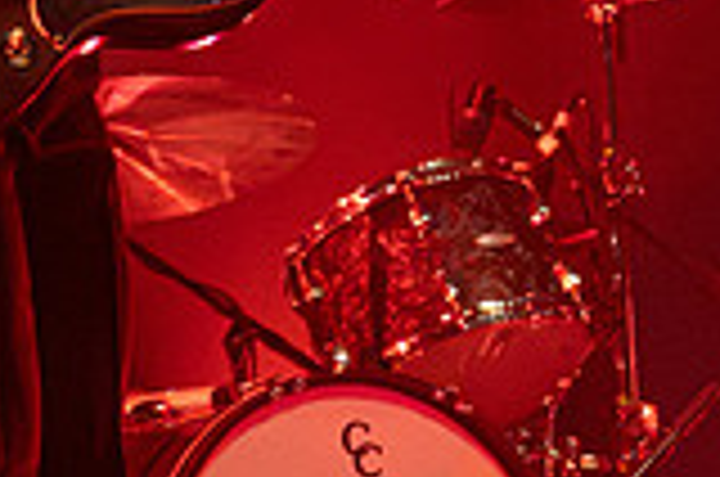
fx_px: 6168
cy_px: -182
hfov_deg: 6.7
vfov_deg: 4.4
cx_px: 626
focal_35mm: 309
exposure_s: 1/320
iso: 6400
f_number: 4
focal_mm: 31.46
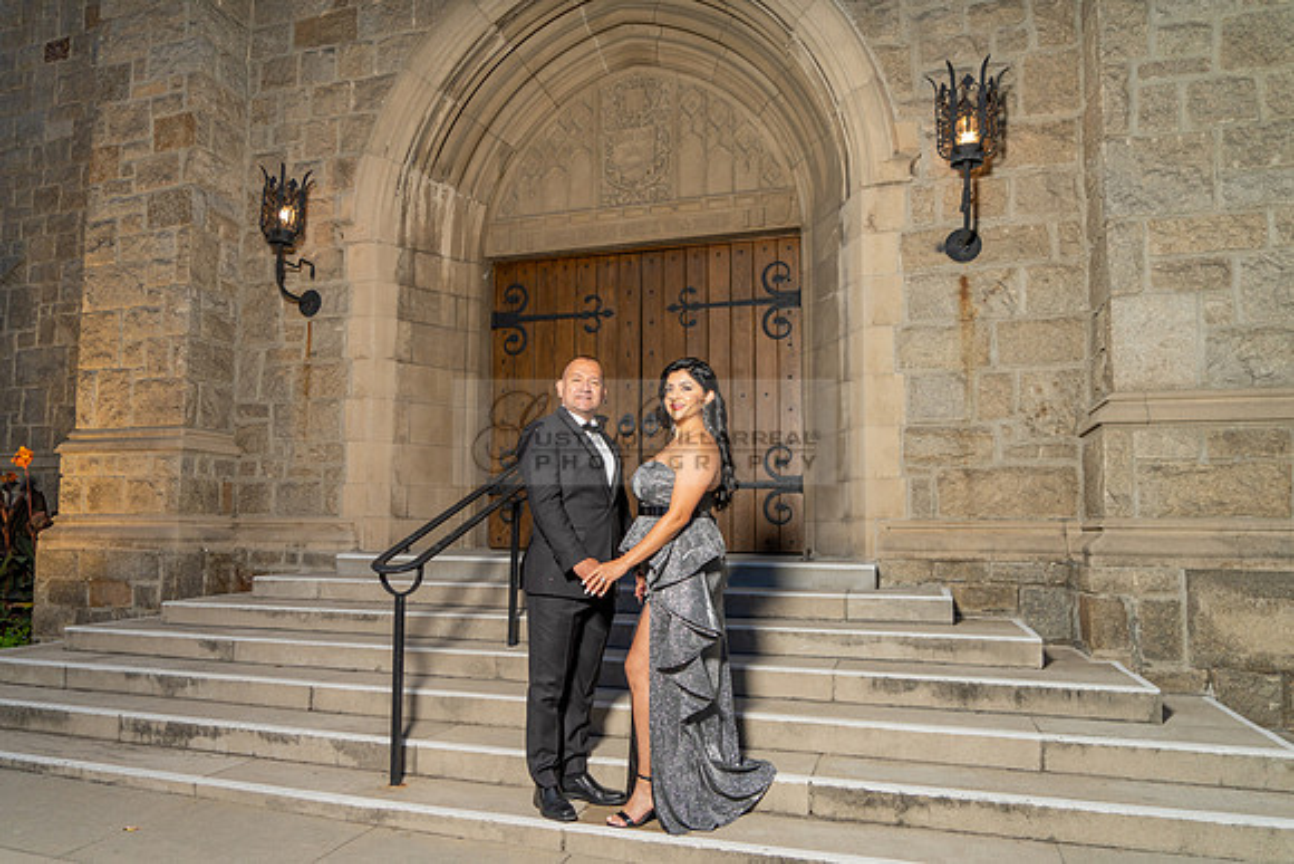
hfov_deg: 69.9
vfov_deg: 50.0
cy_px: 463
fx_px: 925
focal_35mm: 26
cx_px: 602
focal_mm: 24
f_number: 4
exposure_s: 1/200
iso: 400
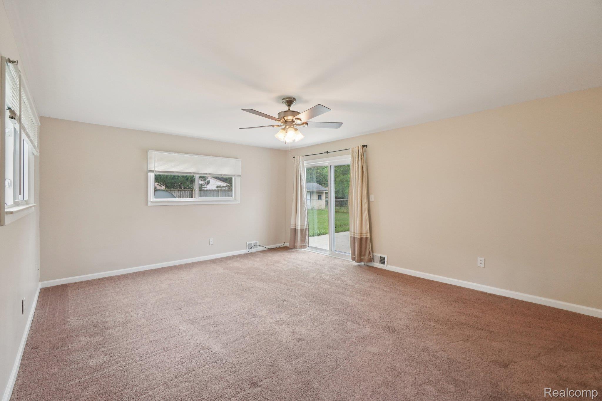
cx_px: 301
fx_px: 251
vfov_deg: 77.3
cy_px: 200
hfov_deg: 100.4
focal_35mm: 15
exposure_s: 1/30
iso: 500
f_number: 8
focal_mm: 10
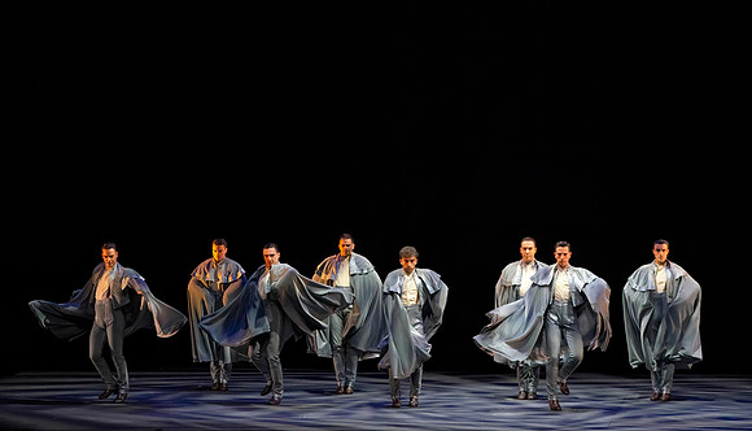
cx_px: 359
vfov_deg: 7.3
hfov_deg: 12.7
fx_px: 3387
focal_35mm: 169
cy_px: 223
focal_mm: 148
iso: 10000
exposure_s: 1/400
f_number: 7.1
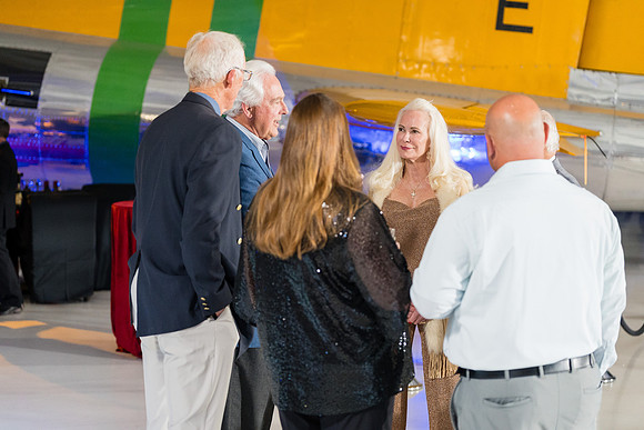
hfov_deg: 28.8
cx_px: 322
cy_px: 215
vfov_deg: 19.5
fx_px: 1252
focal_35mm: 70
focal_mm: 70
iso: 3200
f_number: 2.8
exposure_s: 1/250
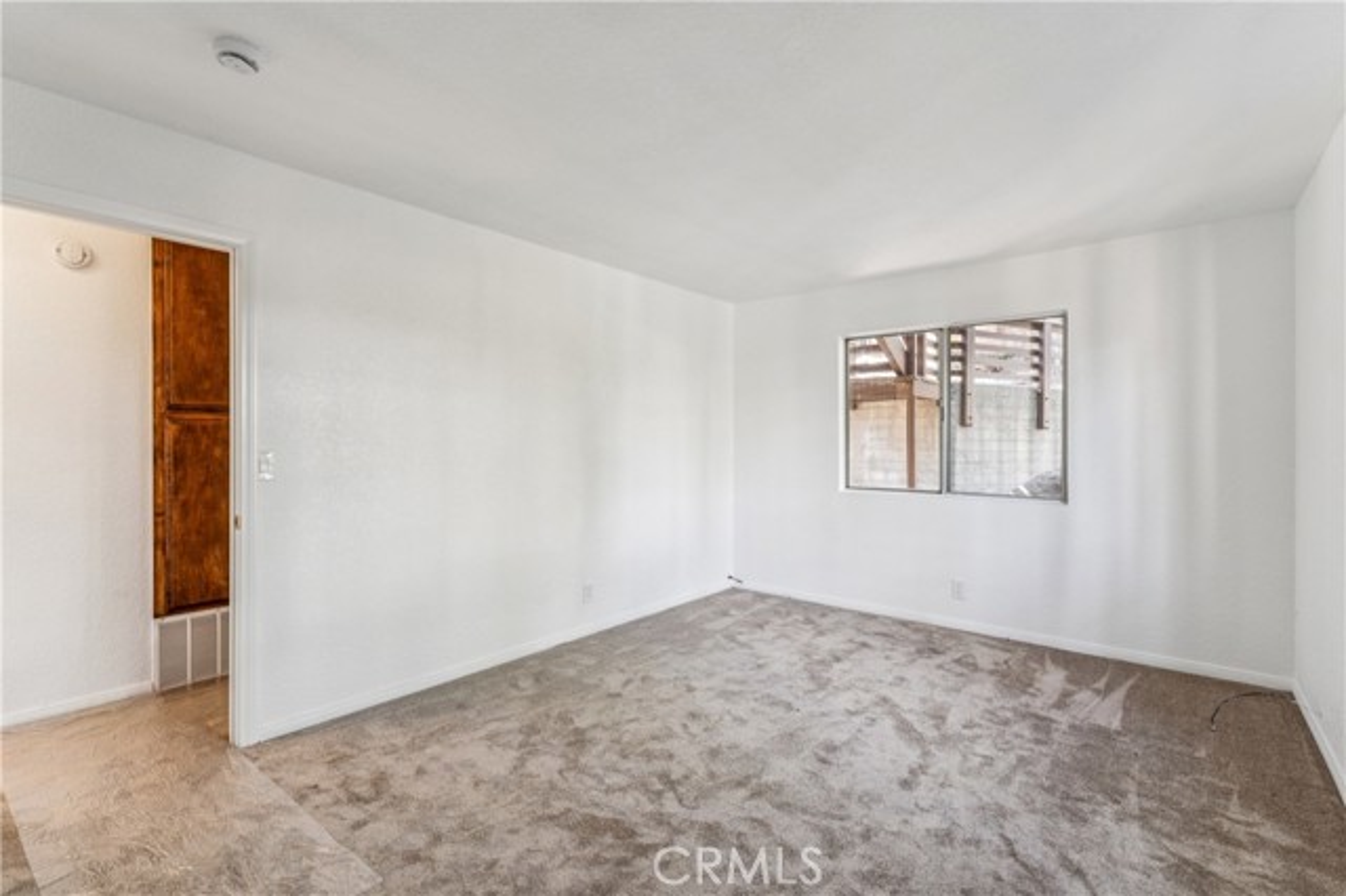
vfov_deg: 73.3
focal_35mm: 16
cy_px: 448
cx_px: 673
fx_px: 602
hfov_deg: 96.4
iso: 100
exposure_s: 1.3
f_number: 13
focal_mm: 16.1
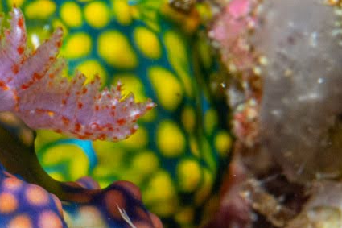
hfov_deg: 6.4
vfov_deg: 4.3
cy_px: 139
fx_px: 3020
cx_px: -146
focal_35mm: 318
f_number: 32
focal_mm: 60
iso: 400
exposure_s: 1/60
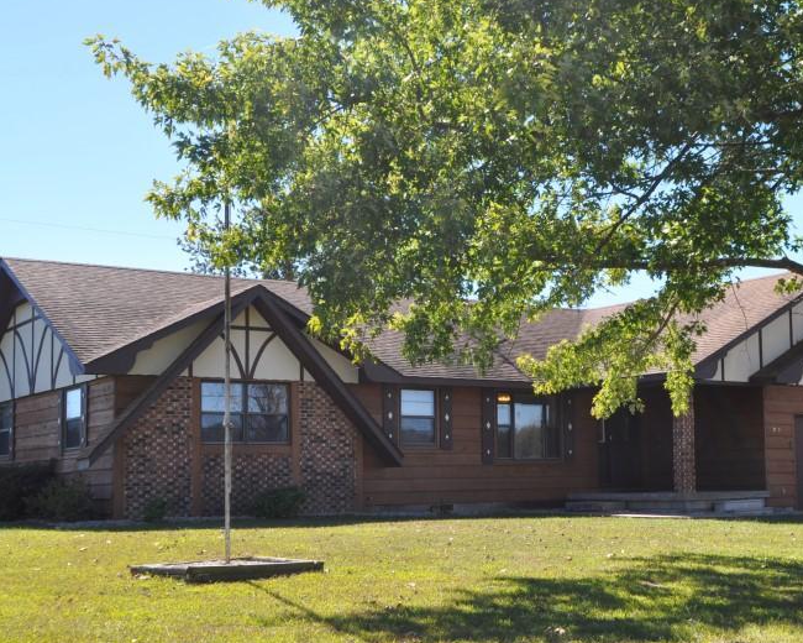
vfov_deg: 30.2
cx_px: 535
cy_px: 378
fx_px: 1188
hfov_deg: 36.9
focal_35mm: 50
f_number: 8
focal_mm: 20
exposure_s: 1/250
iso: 200
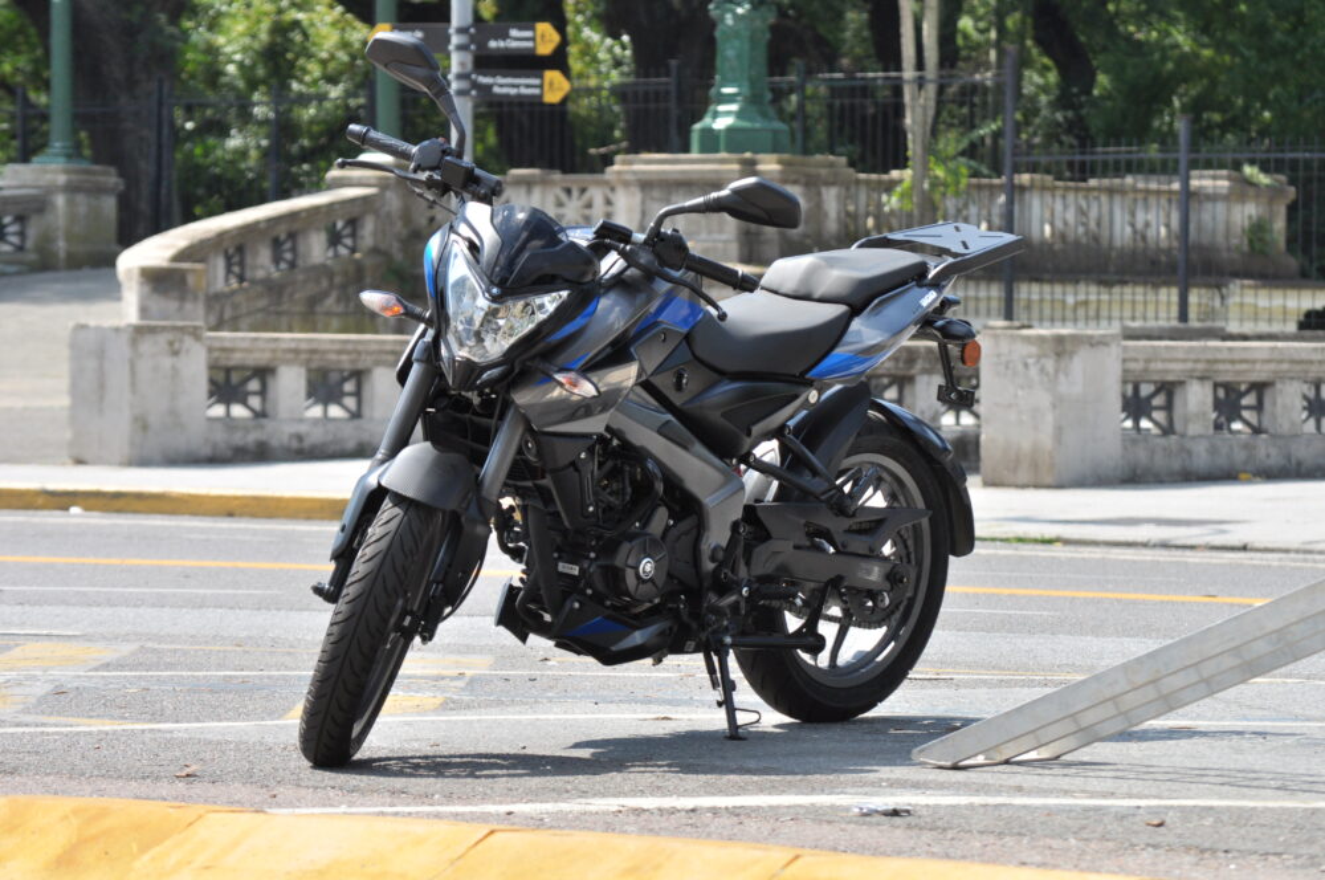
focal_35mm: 202
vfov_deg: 6.8
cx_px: 662
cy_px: 440
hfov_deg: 10.2
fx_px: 7443
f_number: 7.1
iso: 400
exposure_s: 1/640
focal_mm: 135
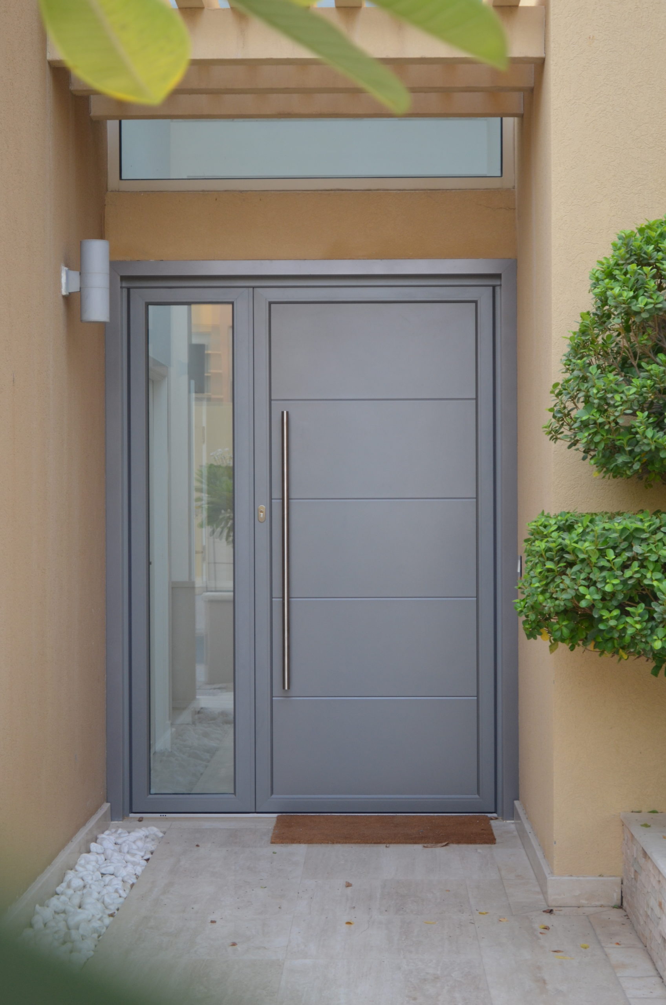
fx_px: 1923
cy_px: 502
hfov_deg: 19.6
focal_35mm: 69
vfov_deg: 29.3
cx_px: 333
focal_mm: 46
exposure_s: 1/125
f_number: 5.6
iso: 400
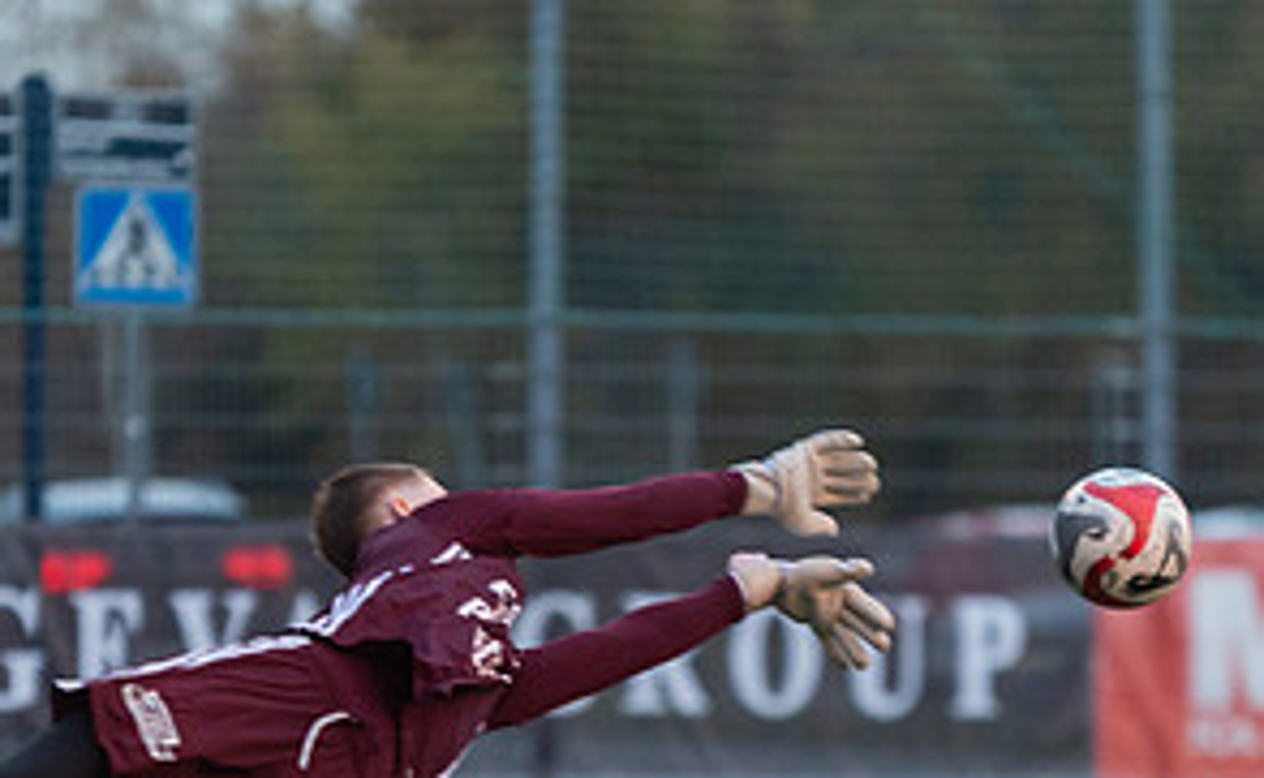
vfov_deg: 2.6
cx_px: 418
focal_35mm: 504
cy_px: 676
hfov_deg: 4.2
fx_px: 17289
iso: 4000
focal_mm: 200
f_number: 2.8
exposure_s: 1/1000
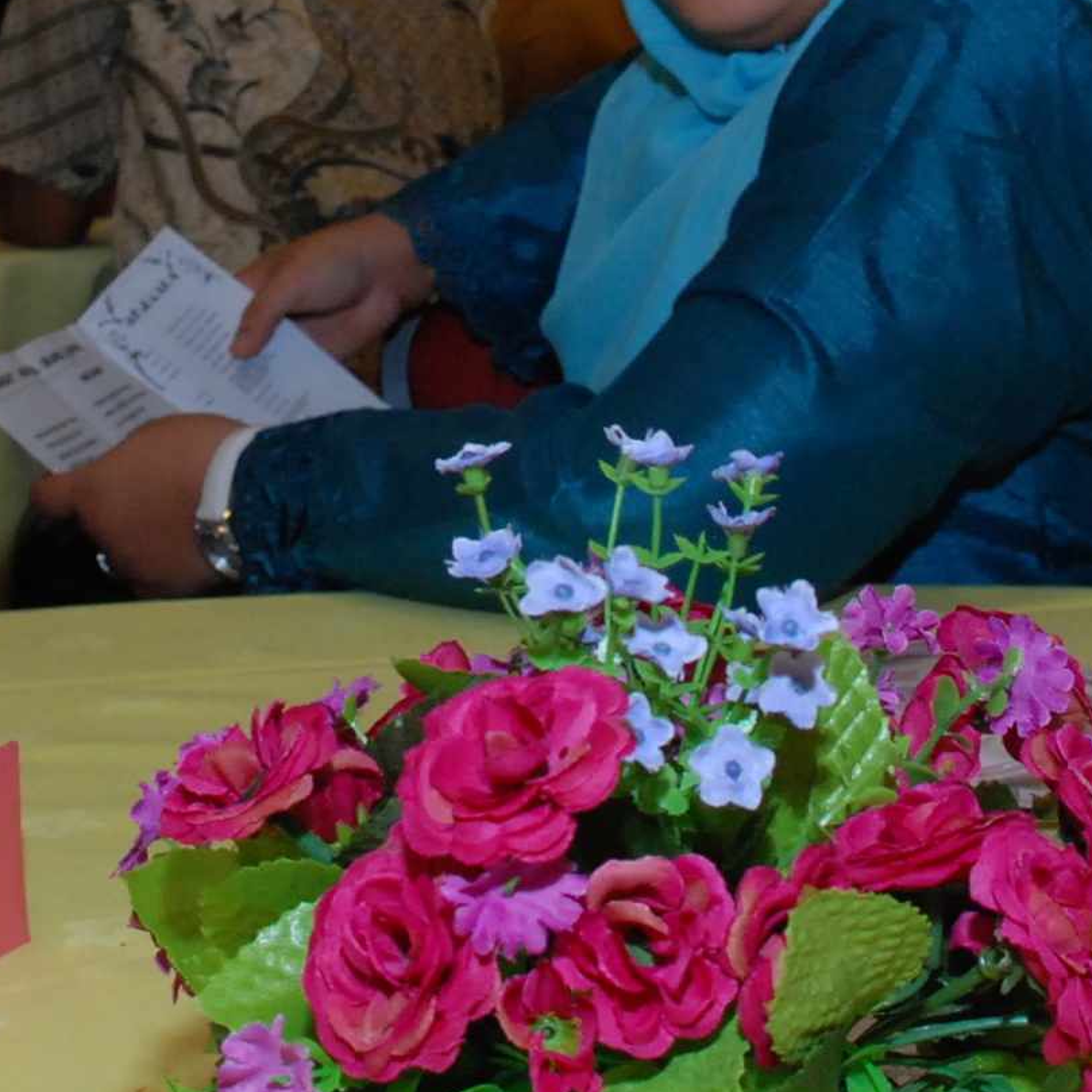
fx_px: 1856
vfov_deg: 32.2
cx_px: 687
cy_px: 278
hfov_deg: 32.6
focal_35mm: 52
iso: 800
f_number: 7.1
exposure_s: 1/60
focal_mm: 20
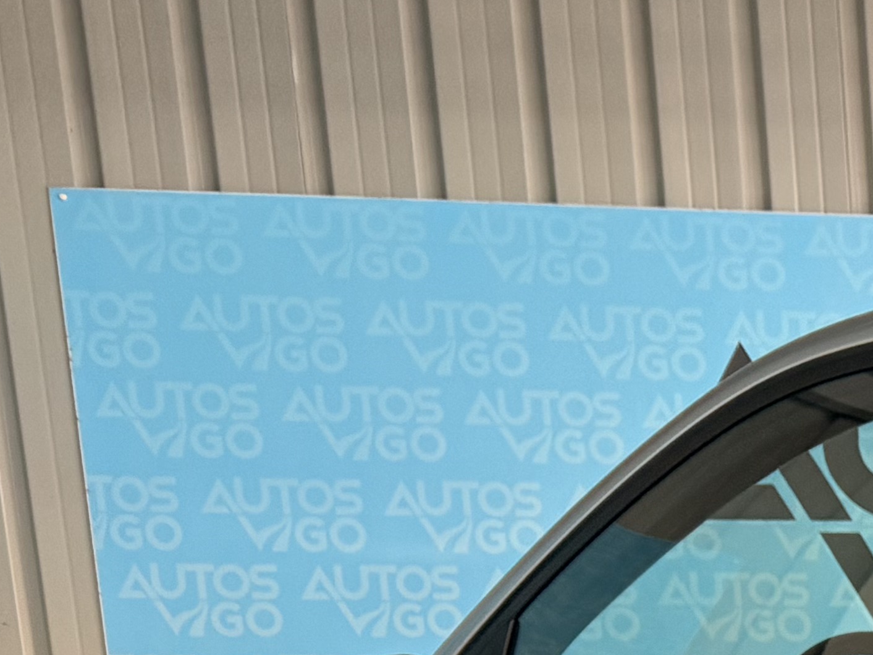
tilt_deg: -12.9
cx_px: 1597
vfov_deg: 13.6
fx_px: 2447
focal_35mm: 97
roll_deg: +0.8
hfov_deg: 16.6
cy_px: 1190
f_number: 1.78
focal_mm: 6.76
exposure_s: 1/128
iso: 200
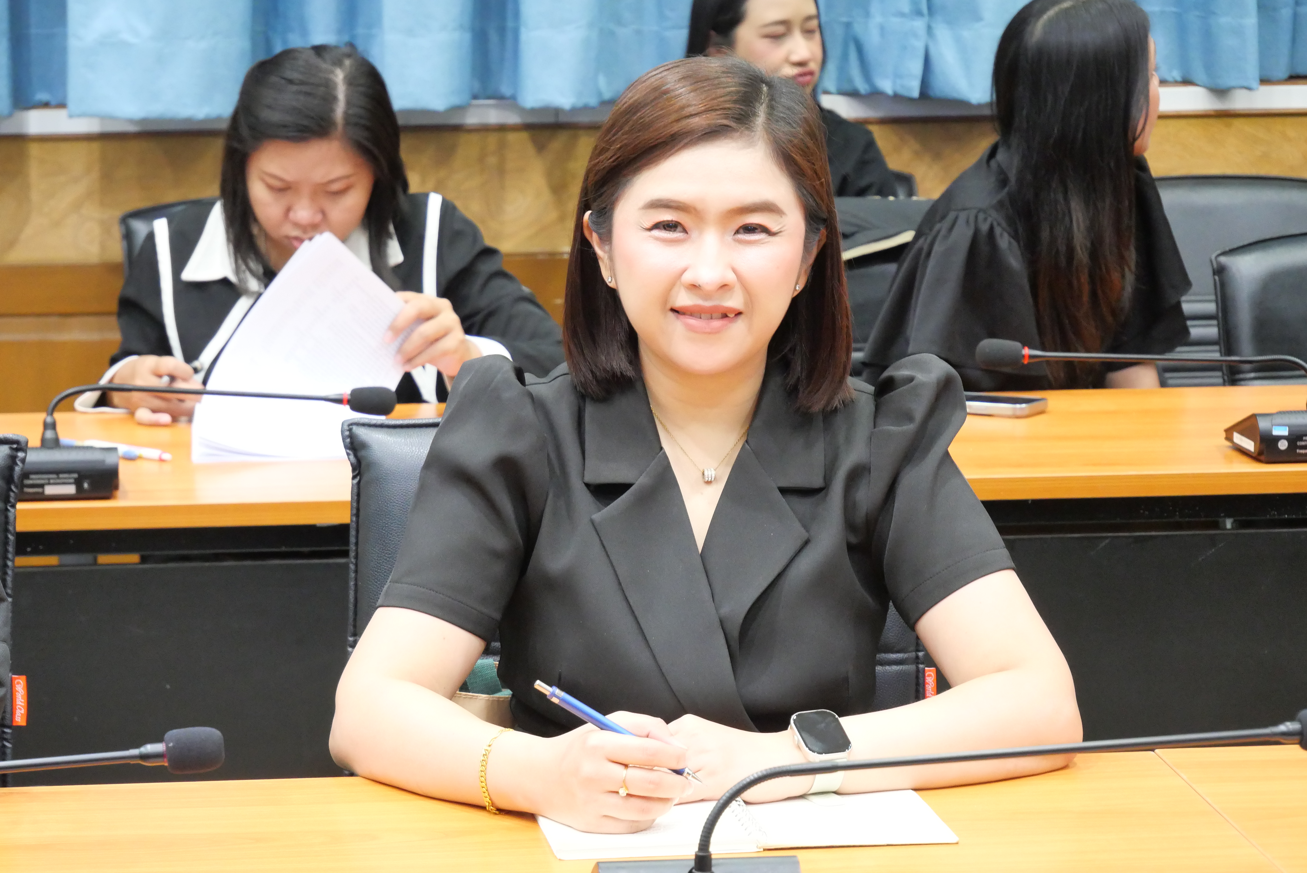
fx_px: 3996
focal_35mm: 110
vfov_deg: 12.5
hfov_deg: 18.6
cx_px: 654
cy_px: 436
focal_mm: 53
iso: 3200
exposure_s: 1/25
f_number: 5.6
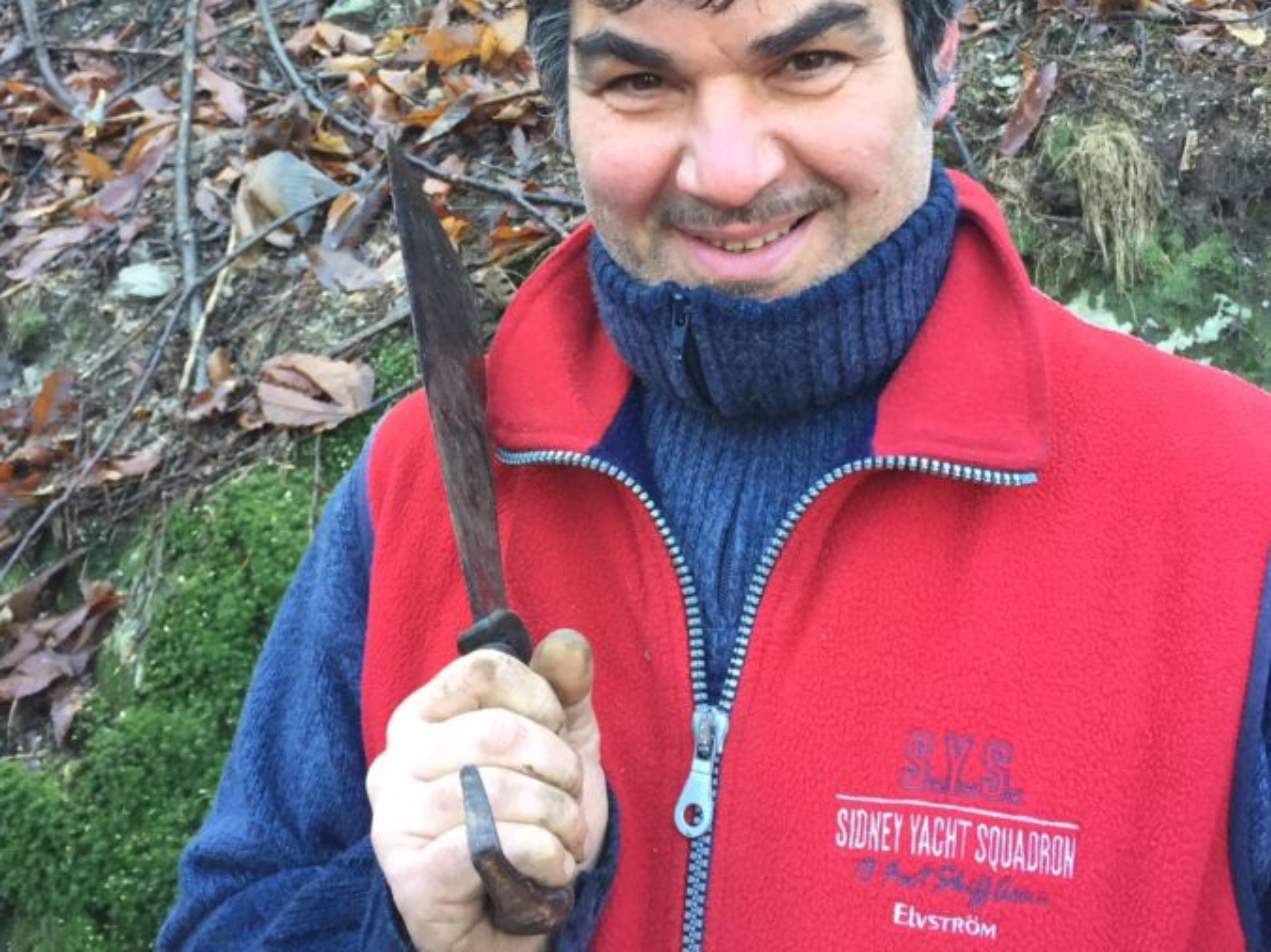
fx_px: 1615
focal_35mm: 44
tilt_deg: -1.2
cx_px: 608
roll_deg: -2.5
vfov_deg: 32.4
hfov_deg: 42.9
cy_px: 260
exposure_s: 1/33
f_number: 2.2
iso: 40
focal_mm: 4.15
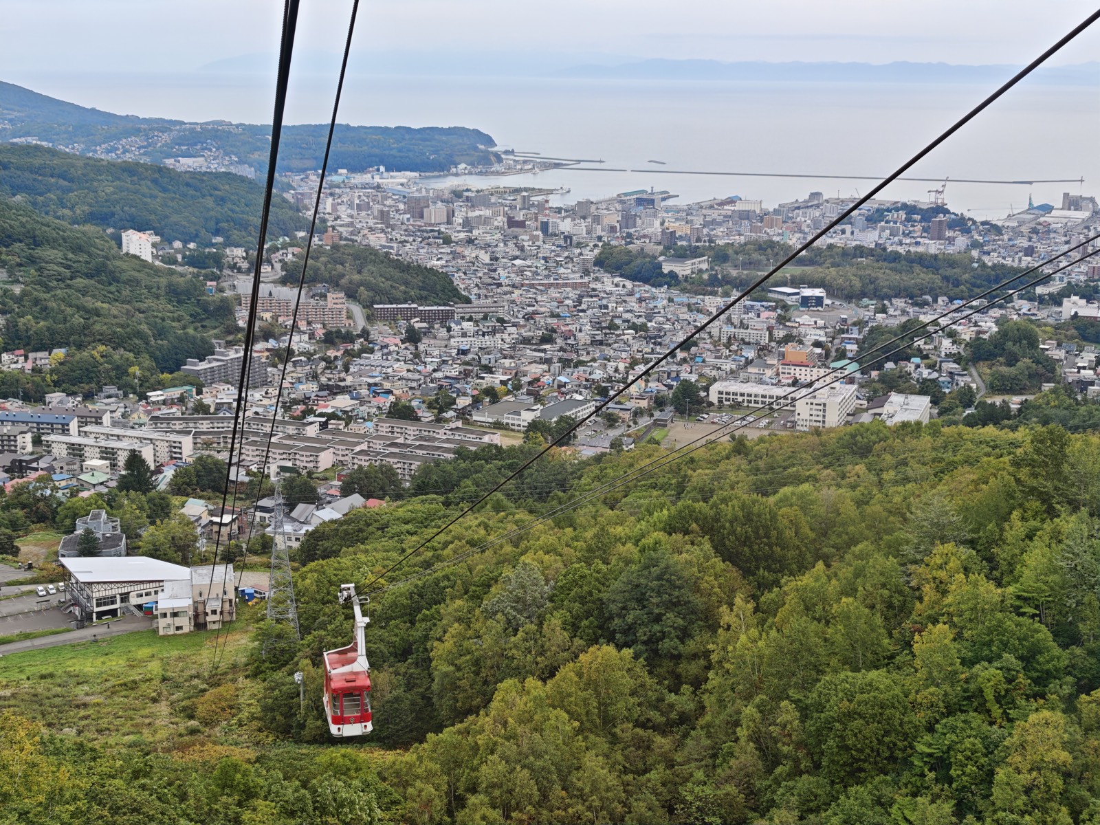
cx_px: 550
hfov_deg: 40.4
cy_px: 412
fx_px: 1494
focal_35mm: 47
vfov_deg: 30.9
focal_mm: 6.68
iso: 50
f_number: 1.44
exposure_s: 1/1208
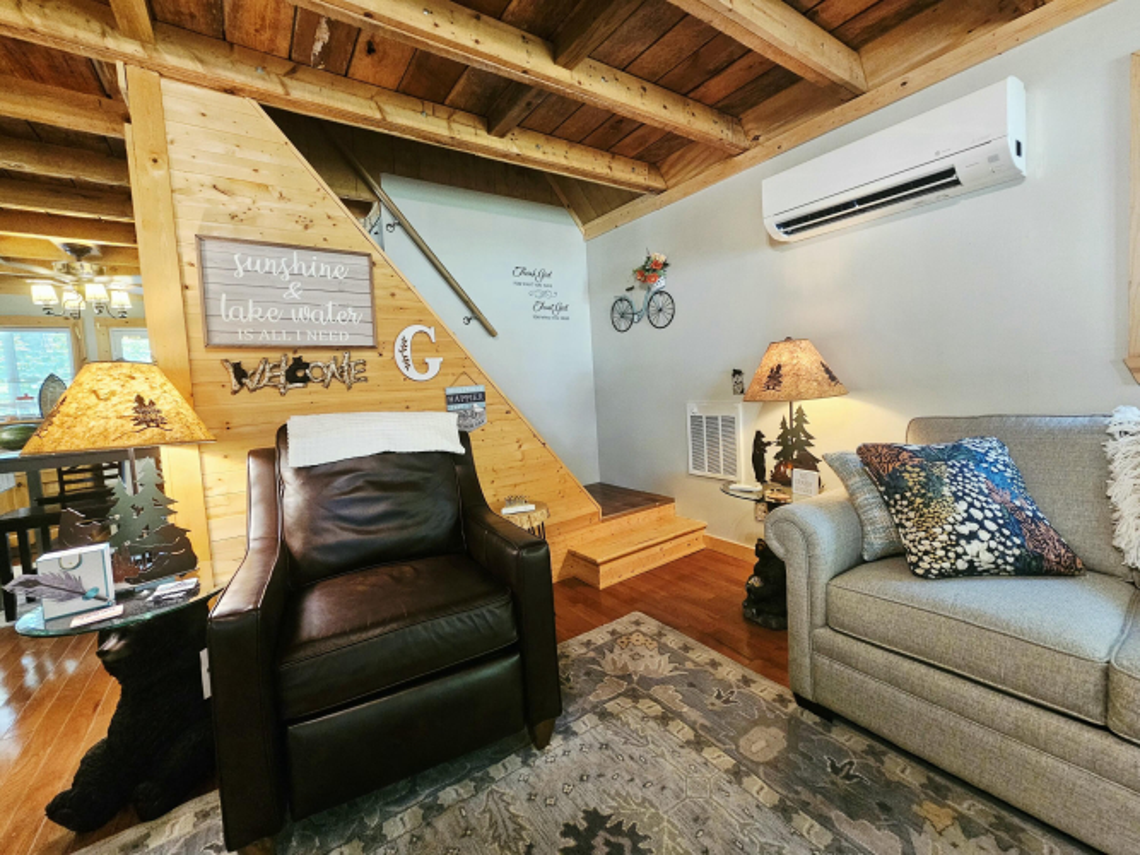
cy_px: 428
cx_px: 570
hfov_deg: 106.2
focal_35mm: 13
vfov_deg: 89.9
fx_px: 428
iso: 500
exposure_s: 1/30
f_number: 2.2
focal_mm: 2.2
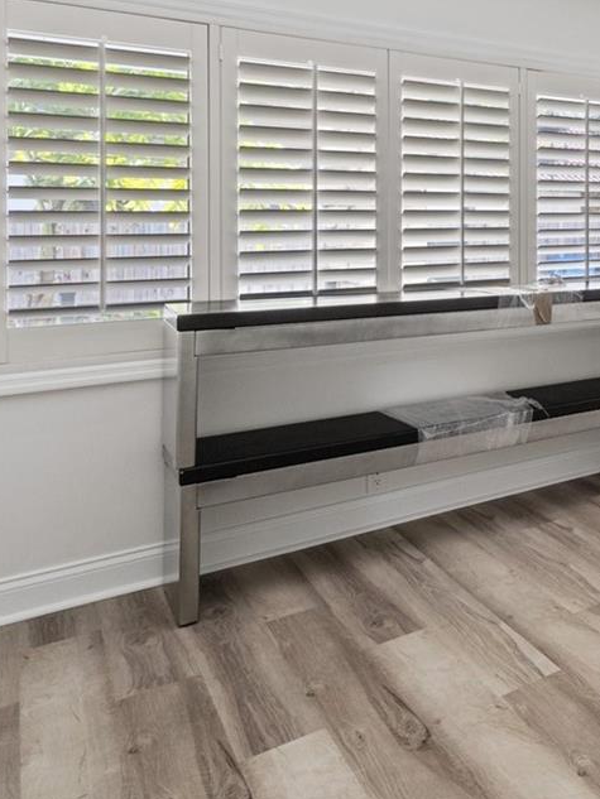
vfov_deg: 51.8
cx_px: 771
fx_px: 785
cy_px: 206
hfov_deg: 32.2
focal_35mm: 34
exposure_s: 1/2.5
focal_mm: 14
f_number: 7.1
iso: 160
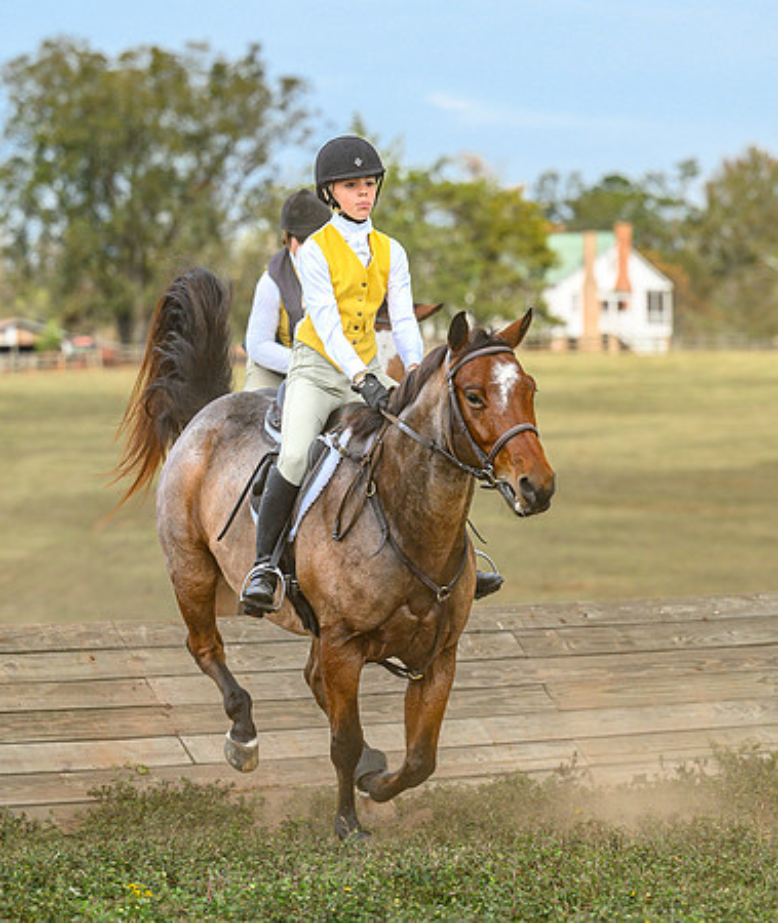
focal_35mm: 192
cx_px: 452
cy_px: 439
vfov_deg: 9.8
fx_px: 5365
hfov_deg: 8.3
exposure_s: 1/1000
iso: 400
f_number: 3.5
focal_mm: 120
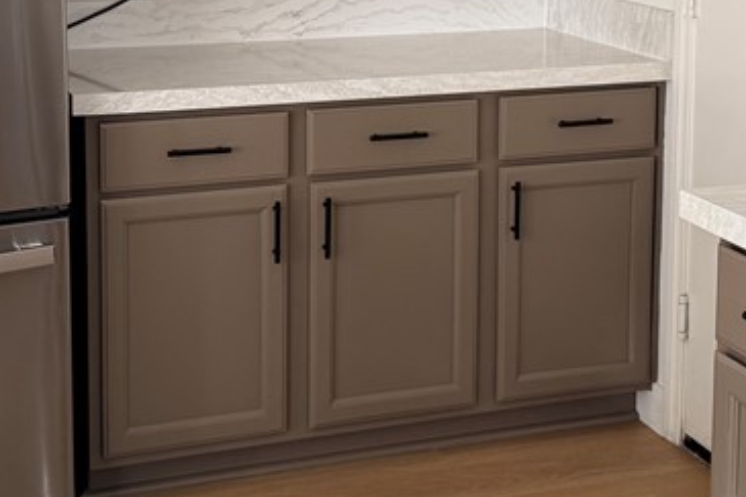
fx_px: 1450
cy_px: 35
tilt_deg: -6.5
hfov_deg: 28.9
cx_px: 384
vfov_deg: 19.0
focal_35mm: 70
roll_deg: +0.7
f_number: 1.78
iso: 200
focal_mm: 6.76
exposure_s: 1/121
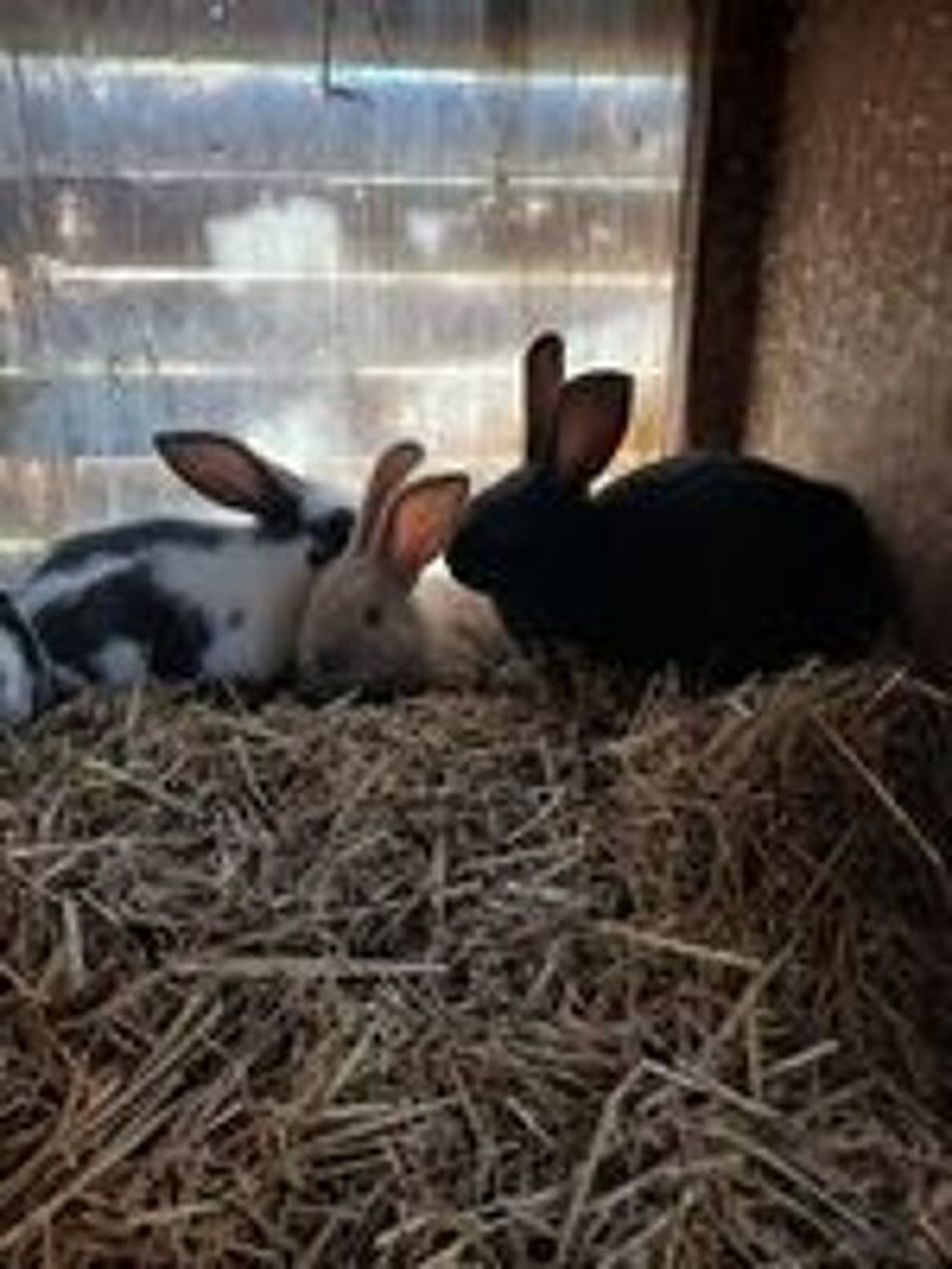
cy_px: 634
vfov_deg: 65.3
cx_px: 476
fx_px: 990
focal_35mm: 27
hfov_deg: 51.4
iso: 80
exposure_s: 1/50
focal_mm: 3.98
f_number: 1.8
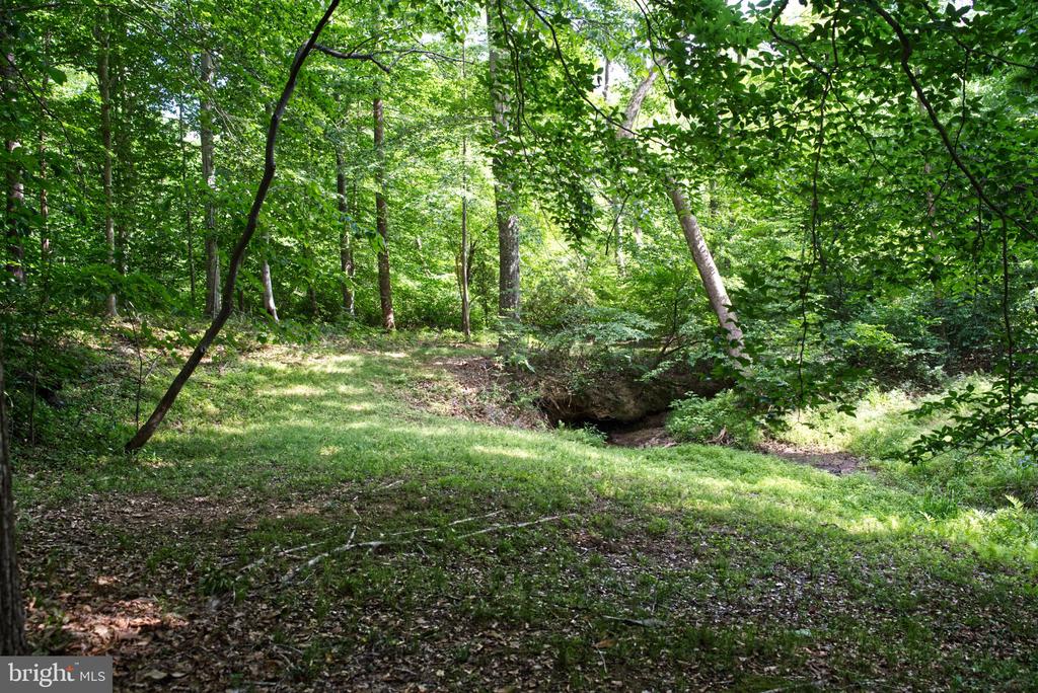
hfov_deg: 54.4
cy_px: 346
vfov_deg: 37.9
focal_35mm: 35
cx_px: 519
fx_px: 1010
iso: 250
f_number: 4
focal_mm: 35
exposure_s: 1/160
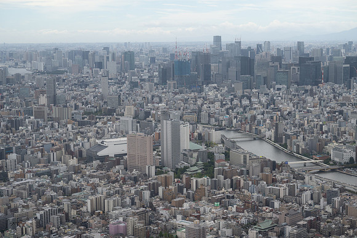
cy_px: 119
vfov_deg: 19.5
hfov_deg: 28.8
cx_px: 178
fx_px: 694
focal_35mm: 70
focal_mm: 70
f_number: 8
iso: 320
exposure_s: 1/400
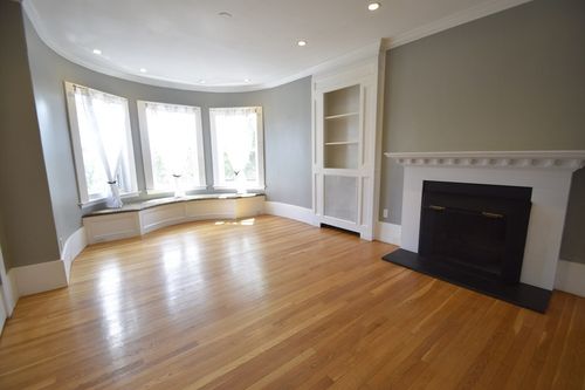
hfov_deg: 100.4
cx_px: 292
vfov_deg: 77.3
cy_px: 195
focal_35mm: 15
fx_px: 244
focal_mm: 10
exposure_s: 1/80
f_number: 4.5
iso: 400
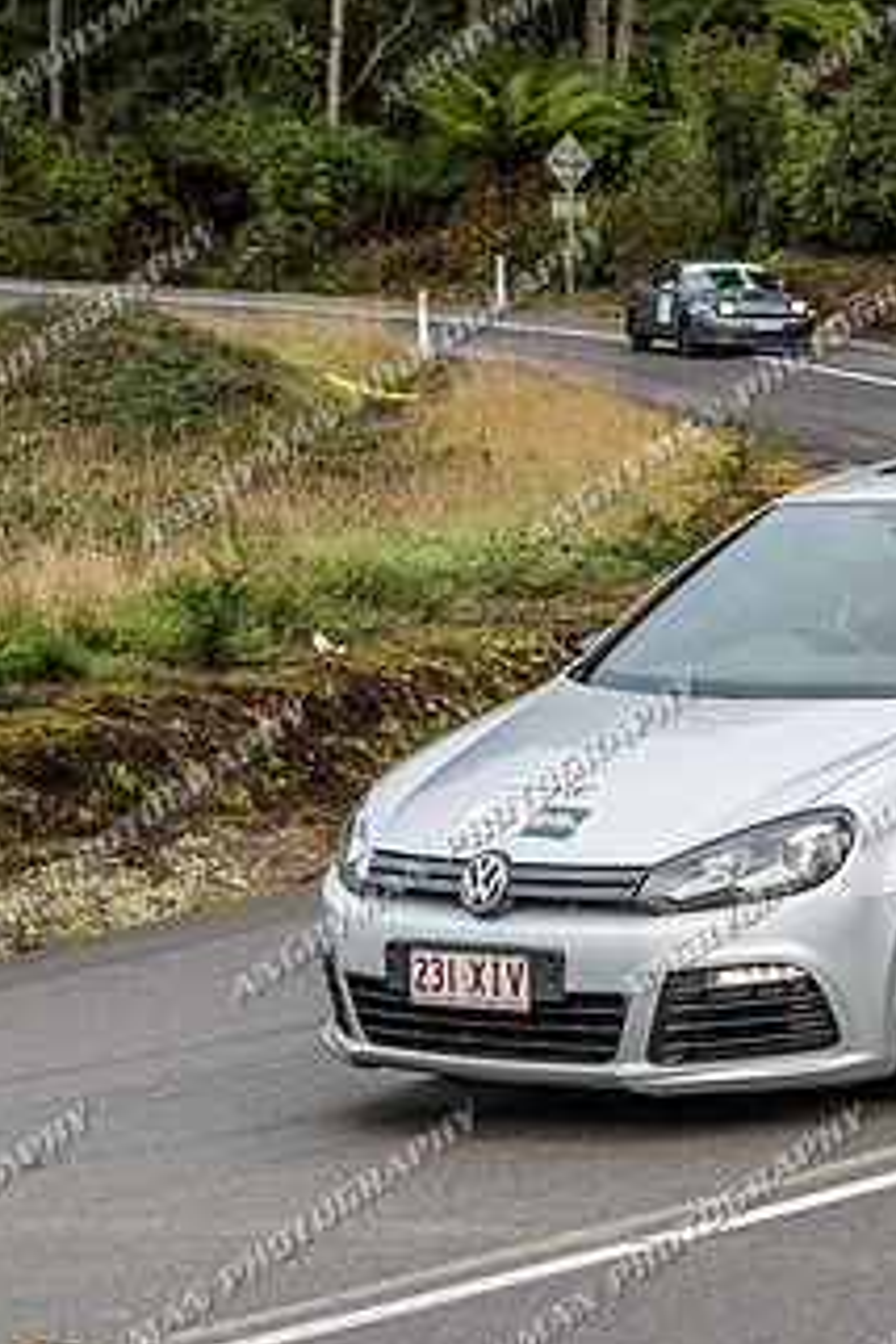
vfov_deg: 15.1
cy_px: 728
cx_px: 1126
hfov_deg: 9.9
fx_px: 5077
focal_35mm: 136
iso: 800
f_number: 4
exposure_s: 1/2500
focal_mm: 45
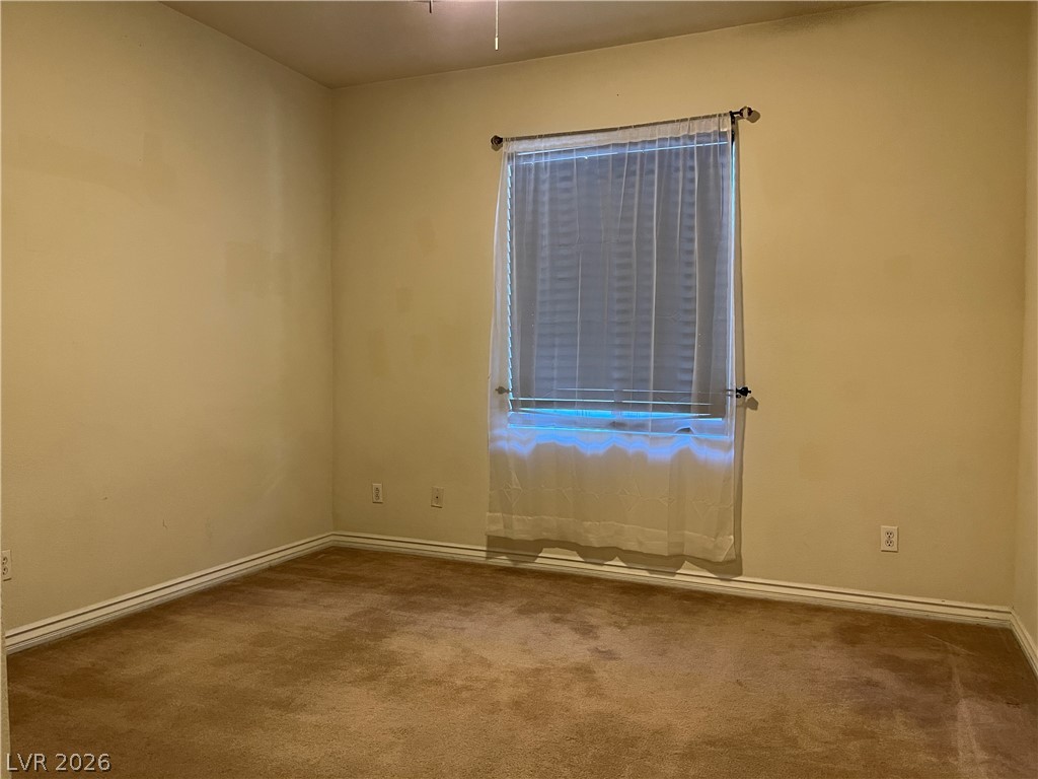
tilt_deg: -3.2
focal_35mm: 26
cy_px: 390
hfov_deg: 67.3
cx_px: 519
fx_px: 780
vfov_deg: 53.1
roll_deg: -0.8
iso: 400
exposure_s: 1/40
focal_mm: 5.1
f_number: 1.6
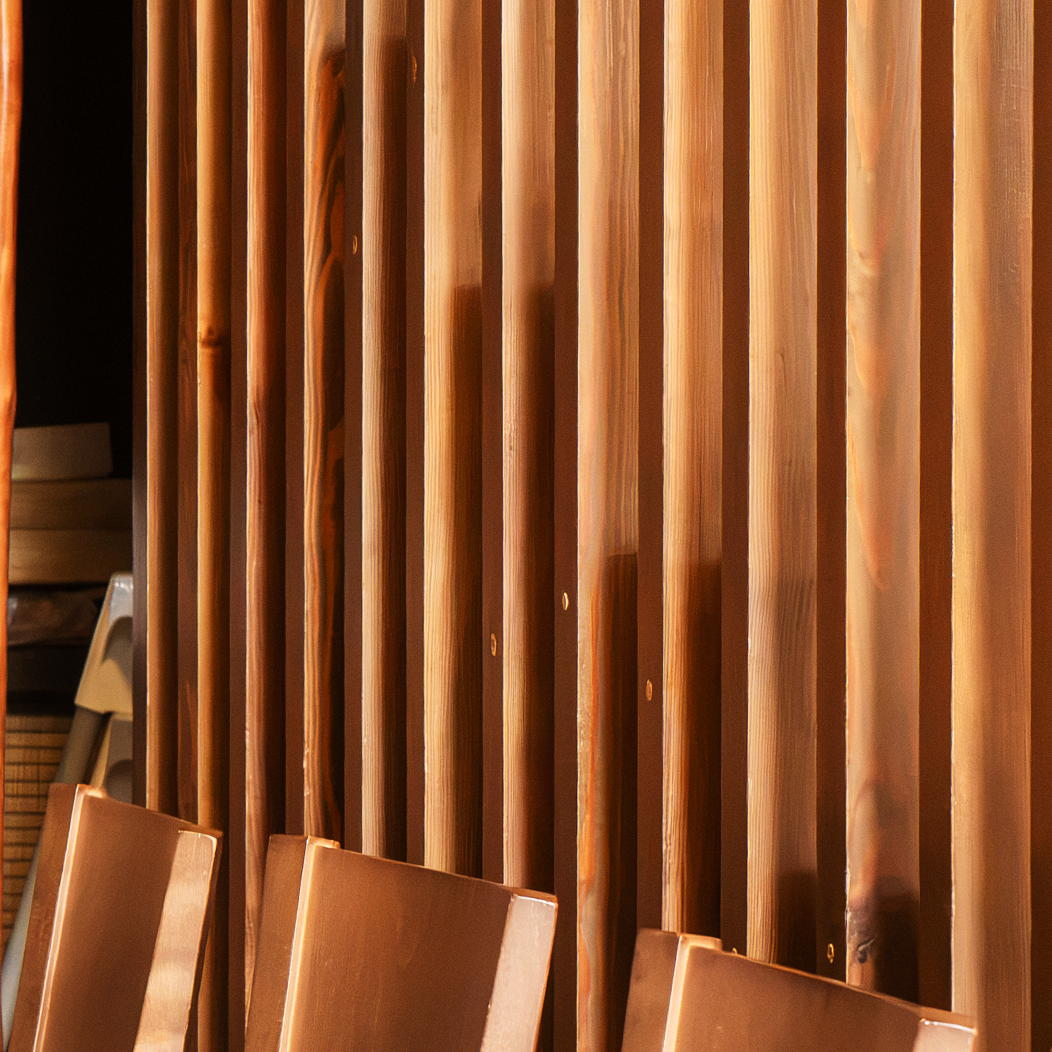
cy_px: 685
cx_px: -1325
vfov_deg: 10.3
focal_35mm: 169
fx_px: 5811
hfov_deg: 9.4
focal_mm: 43
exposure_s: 1/80
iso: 4000
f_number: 8
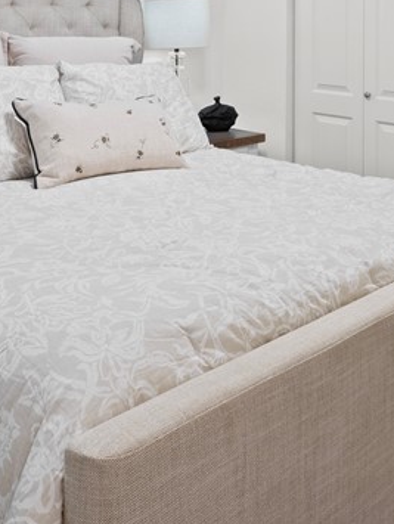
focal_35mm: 47
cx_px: 202
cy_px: 0
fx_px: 712
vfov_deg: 36.3
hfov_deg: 30.9
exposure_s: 1/4
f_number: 11
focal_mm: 16
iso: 640
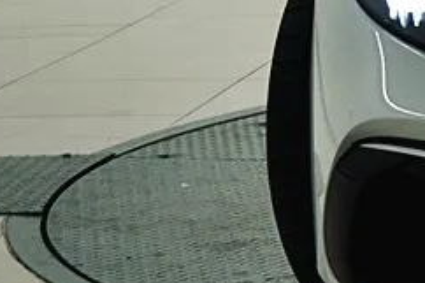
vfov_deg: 5.4
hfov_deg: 7.8
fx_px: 2976
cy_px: -229
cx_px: 885
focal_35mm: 252
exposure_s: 1/160
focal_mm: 37
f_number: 5.6
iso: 320
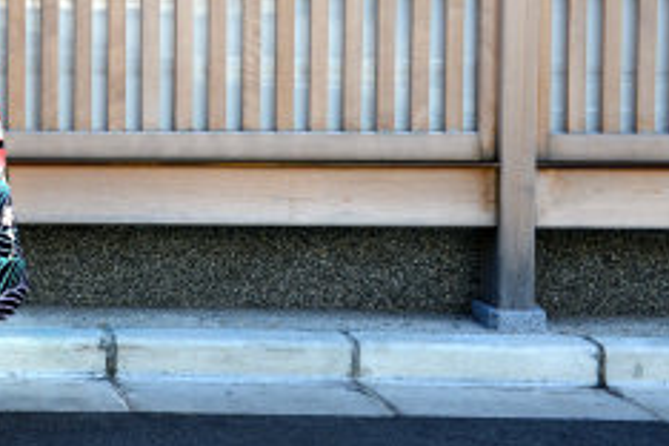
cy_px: -60
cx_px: -186
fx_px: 1654
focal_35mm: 89
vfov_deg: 14.9
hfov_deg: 20.9
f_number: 10
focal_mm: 34
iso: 400
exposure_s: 1/200
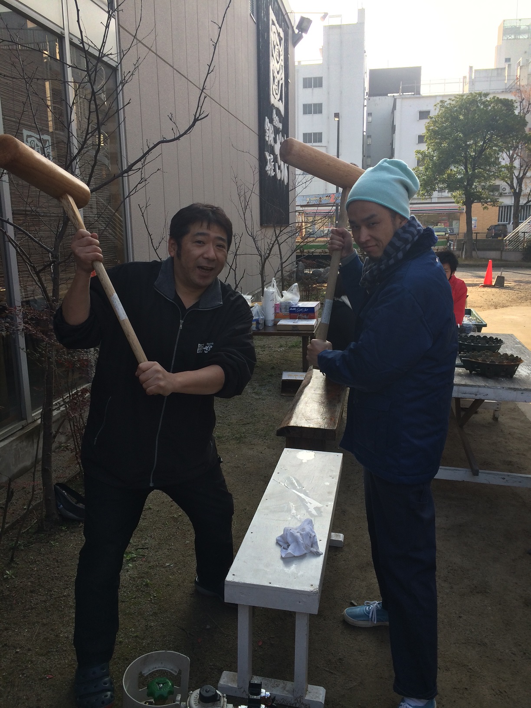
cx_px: 266
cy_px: 354
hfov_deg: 46.8
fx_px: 614
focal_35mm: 30
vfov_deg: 60.0
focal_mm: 4.12
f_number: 2.2
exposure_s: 1/662
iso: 32
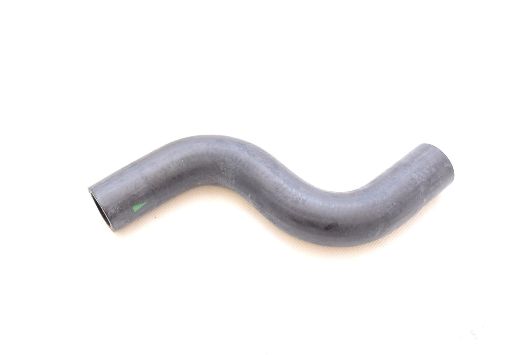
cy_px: 178
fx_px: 664
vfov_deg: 29.9
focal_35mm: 45
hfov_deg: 43.6
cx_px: 266
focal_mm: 30
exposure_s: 1/125
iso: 400
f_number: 5.6
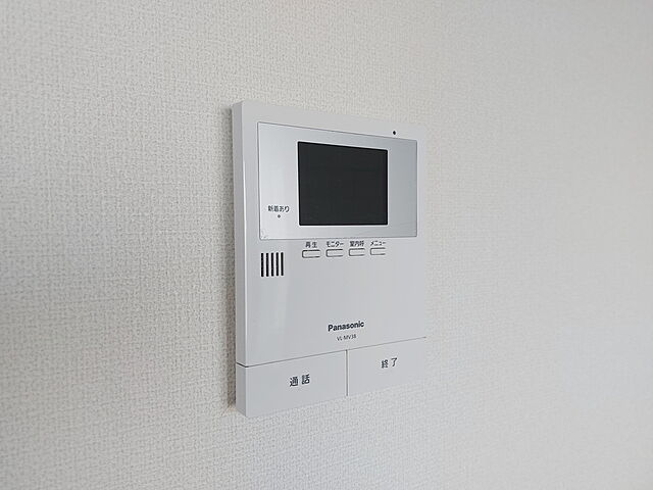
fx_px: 453
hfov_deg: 71.6
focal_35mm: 24
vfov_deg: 56.8
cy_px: 245
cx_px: 326
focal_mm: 5.23
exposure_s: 1/40
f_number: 1.8
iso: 25
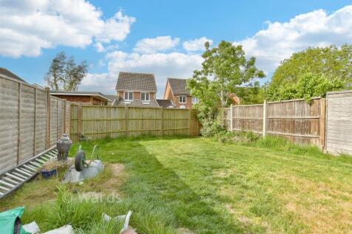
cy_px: 117
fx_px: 147
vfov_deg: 77.3
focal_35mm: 15
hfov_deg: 100.4
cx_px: 176
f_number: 9
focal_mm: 10
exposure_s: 1/320
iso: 500
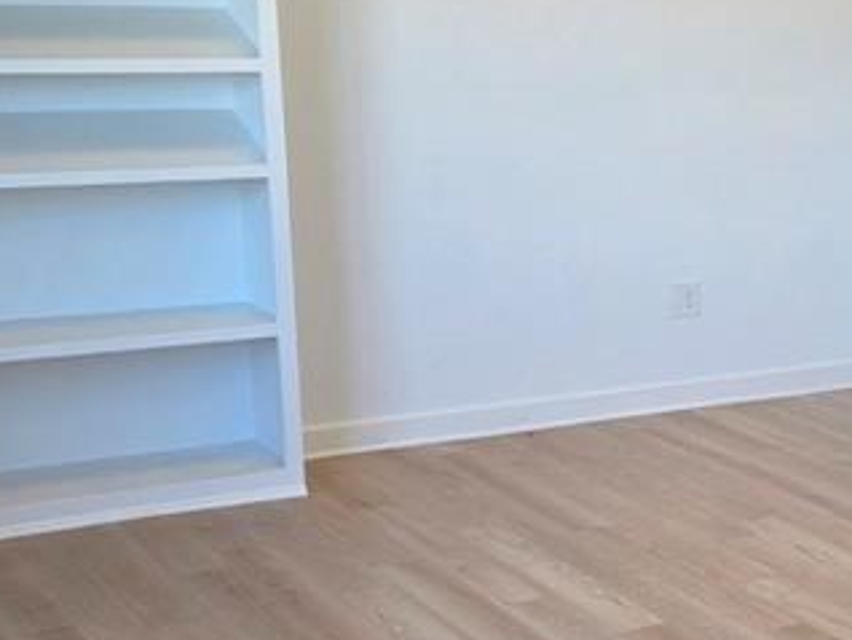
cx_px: 833
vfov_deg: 19.9
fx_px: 1823
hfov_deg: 25.2
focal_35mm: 74
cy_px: 412
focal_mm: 5.4
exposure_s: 1/120
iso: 125
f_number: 1.8
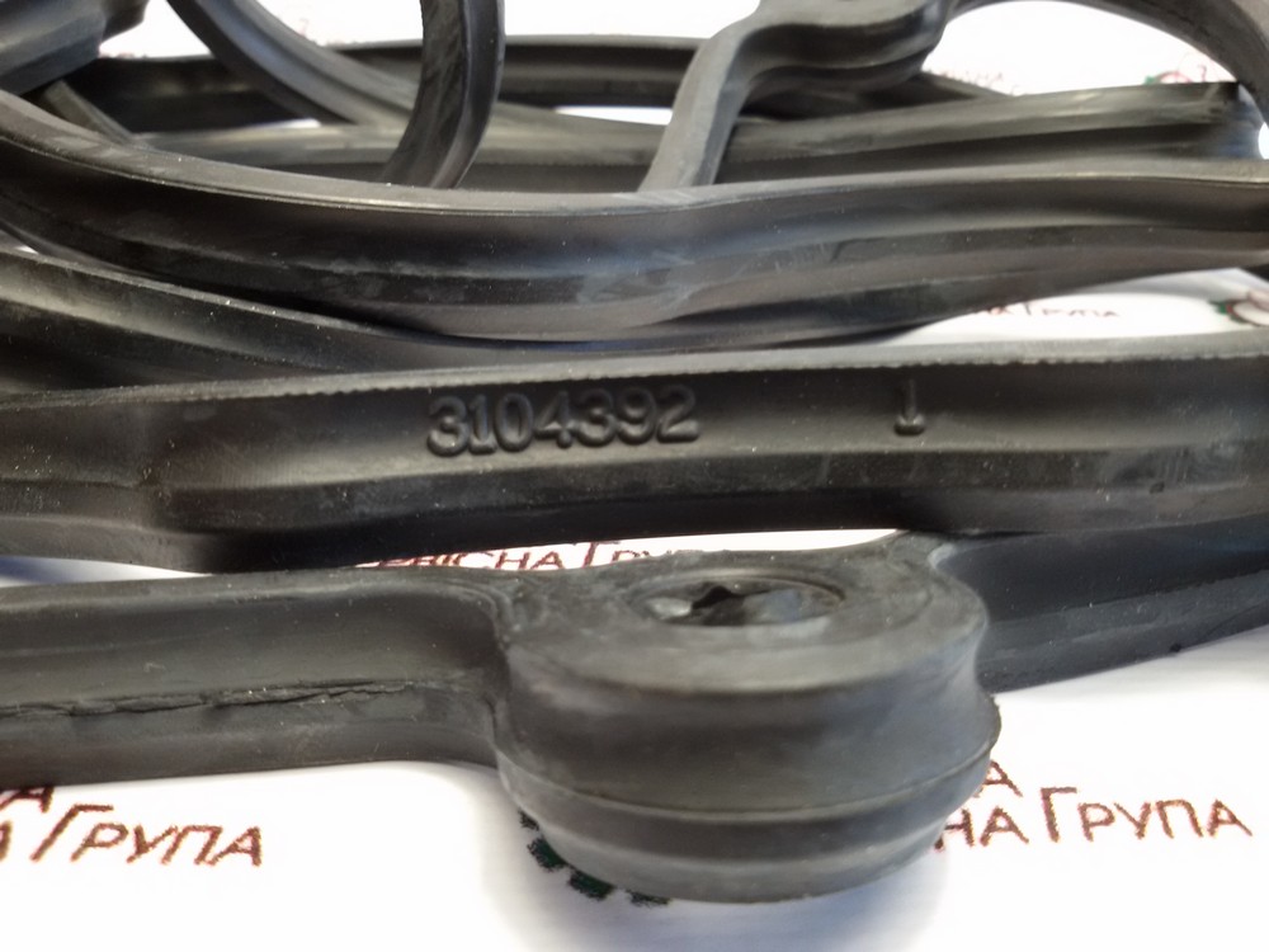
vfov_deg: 45.4
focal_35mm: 31
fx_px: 1136
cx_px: 634
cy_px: 476
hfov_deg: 58.4
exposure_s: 1/33
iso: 80
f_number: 2.4
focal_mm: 2.93
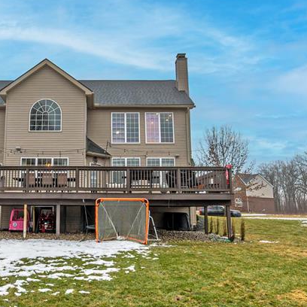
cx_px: 93
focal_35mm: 32
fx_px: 321
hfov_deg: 49.8
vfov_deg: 51.1
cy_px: 152
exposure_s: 1/80
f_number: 13
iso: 400
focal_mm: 10
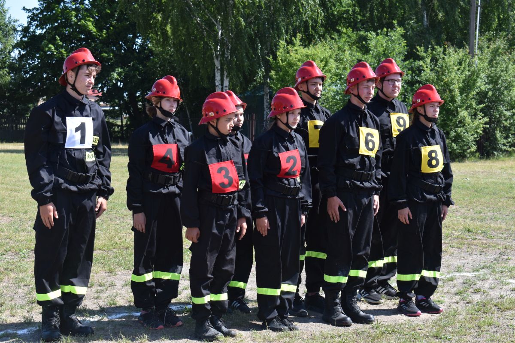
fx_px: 1073
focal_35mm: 75
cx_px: 258
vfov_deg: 18.2
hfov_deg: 27.0
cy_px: 172
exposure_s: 1/250
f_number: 8
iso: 200
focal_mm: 50
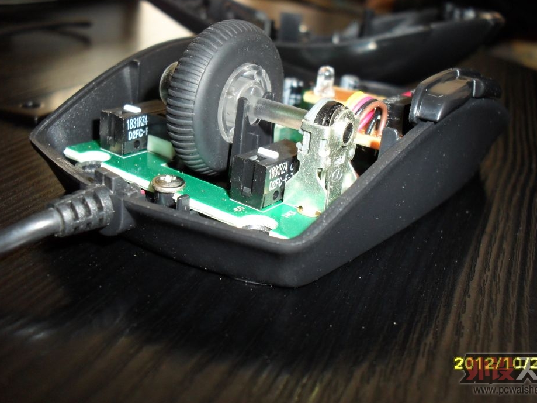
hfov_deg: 47.9
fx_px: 605
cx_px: 275
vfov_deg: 36.8
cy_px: 182
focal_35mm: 39
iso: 200
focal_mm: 6.3
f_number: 3.2
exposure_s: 1/45
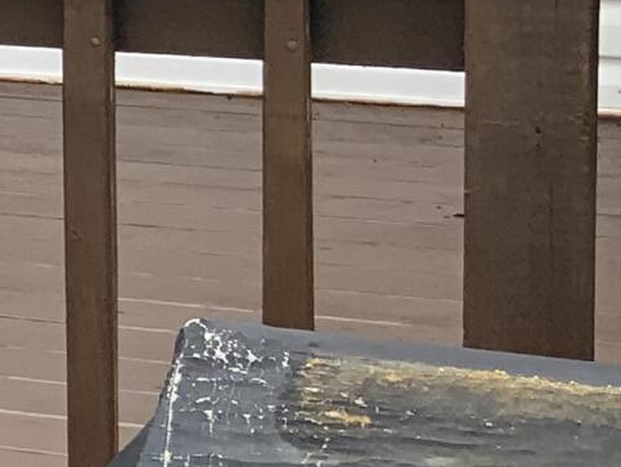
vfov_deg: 8.1
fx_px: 3232
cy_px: -252
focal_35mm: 180
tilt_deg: -5.4
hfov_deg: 9.7
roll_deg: +0.1
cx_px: -868
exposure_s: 1/454
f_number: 1.8
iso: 16
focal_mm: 3
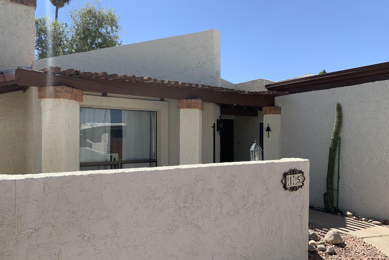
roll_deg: +0.0
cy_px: 139
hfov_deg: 65.5
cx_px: 198
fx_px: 303
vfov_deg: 46.4
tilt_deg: -0.7
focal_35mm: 28
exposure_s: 1/1845
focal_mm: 4.25
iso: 25
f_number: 1.8
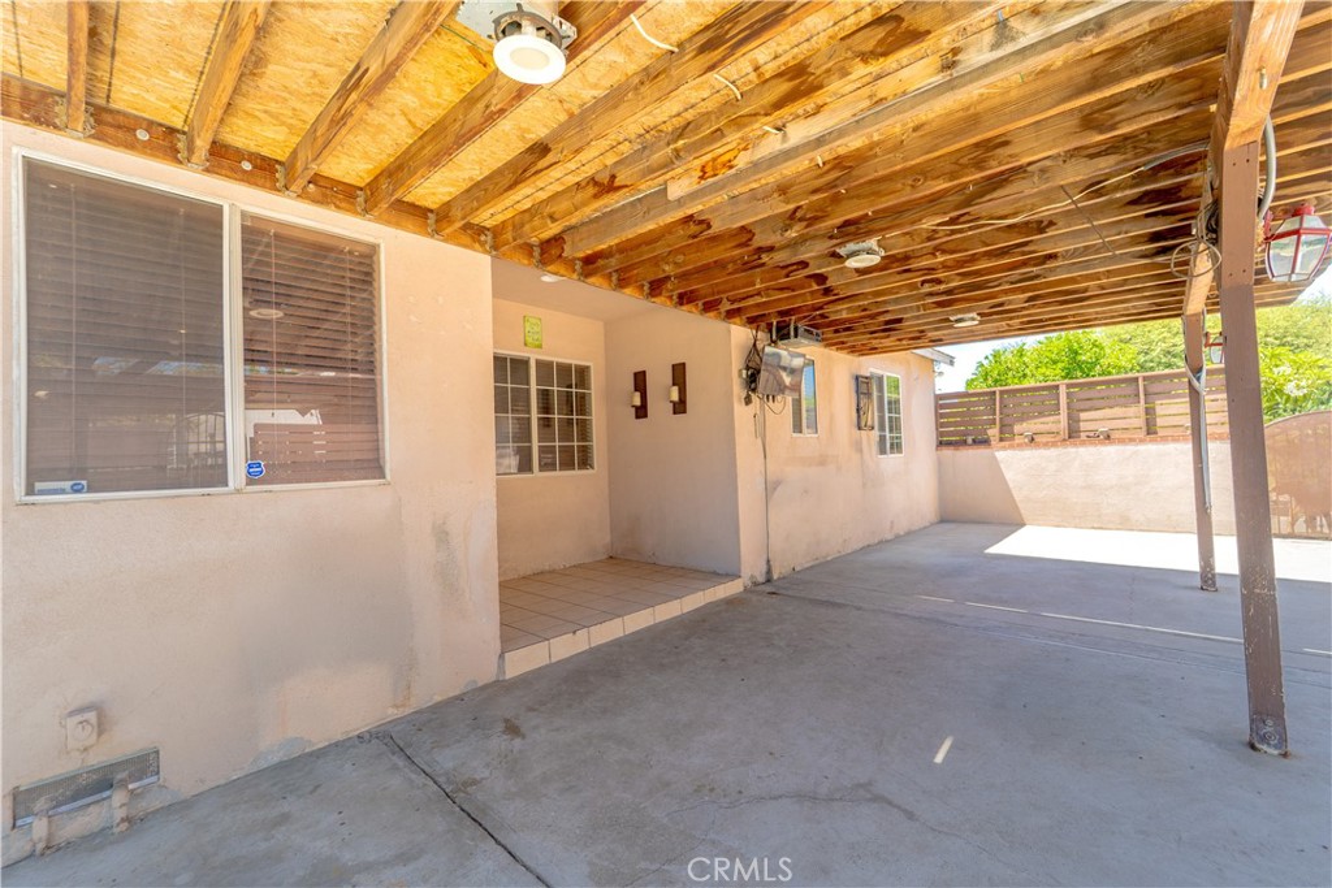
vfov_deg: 81.2
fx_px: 518
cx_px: 666
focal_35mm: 14
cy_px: 444
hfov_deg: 104.2
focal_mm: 14
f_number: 6.3
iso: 100
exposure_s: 1/100
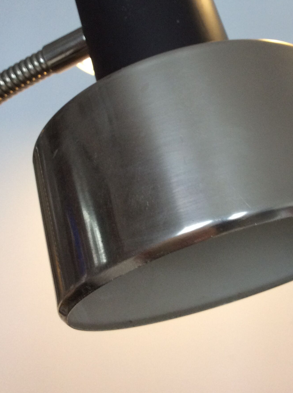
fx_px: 532
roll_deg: -0.9
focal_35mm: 47
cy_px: 125
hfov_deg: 30.6
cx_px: 193
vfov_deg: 39.9
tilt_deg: +12.8
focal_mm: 3.3
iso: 80
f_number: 2.4
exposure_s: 1/25
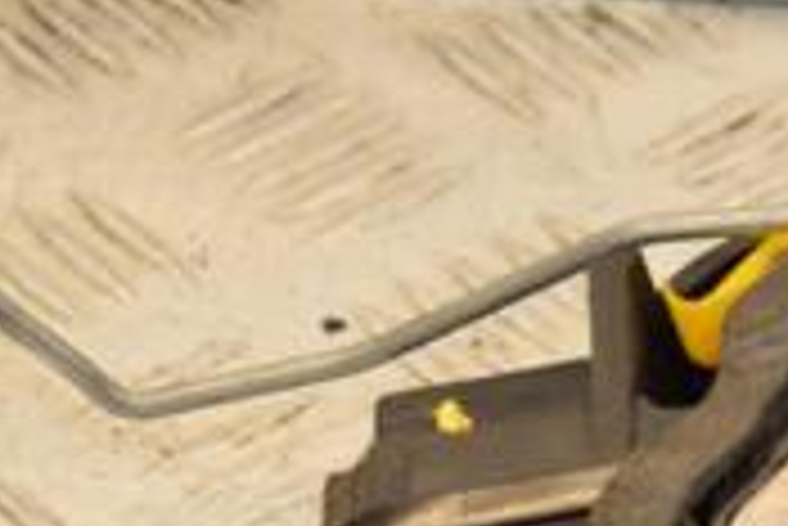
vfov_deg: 3.8
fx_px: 7886
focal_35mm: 360
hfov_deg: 5.7
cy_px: 526
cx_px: 1135
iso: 800
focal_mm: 70
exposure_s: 1/200
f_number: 6.3
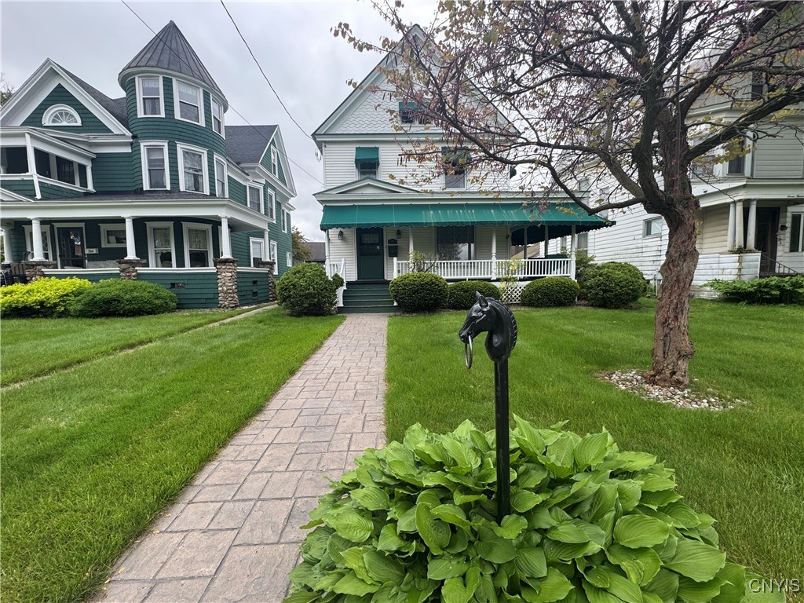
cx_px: 402
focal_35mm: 14
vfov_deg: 85.7
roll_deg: +0.7
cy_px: 302
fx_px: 325
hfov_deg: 102.1
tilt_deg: -4.7
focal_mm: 2.22
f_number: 2.2
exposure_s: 1/324
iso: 40
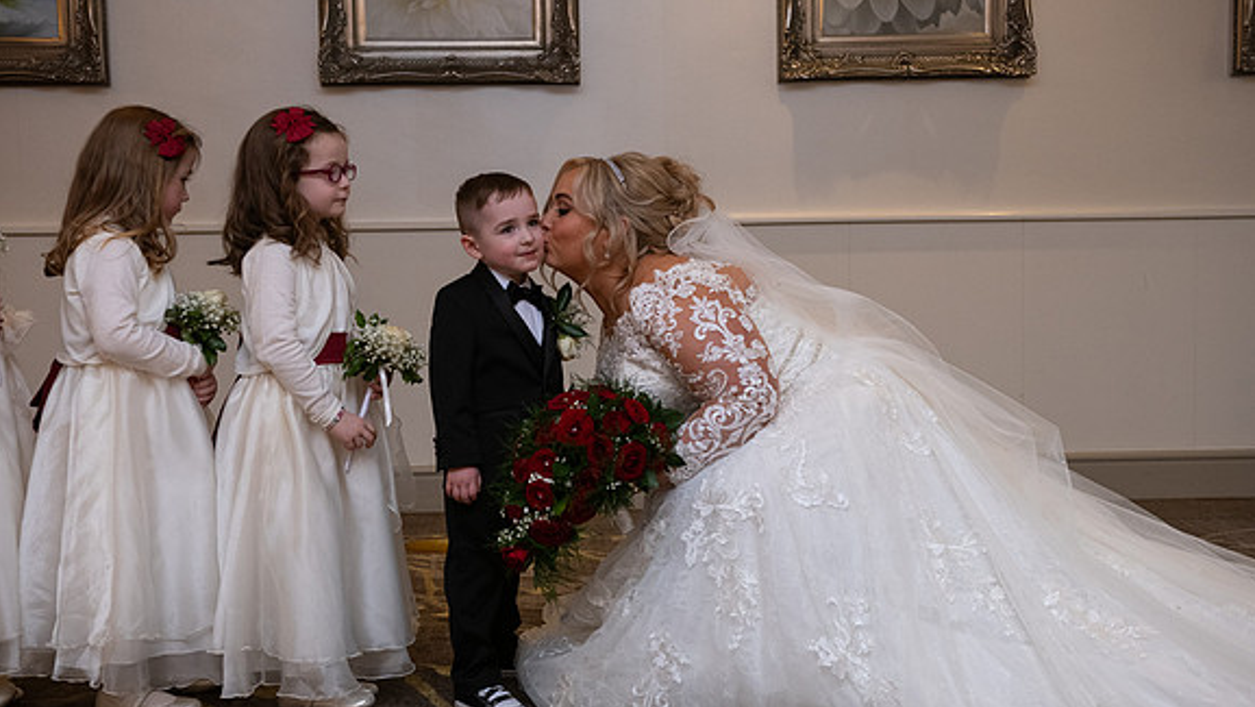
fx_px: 1731
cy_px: 347
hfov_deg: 39.9
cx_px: 629
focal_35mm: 52
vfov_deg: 23.1
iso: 1000
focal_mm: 48
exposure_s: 1/160
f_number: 5
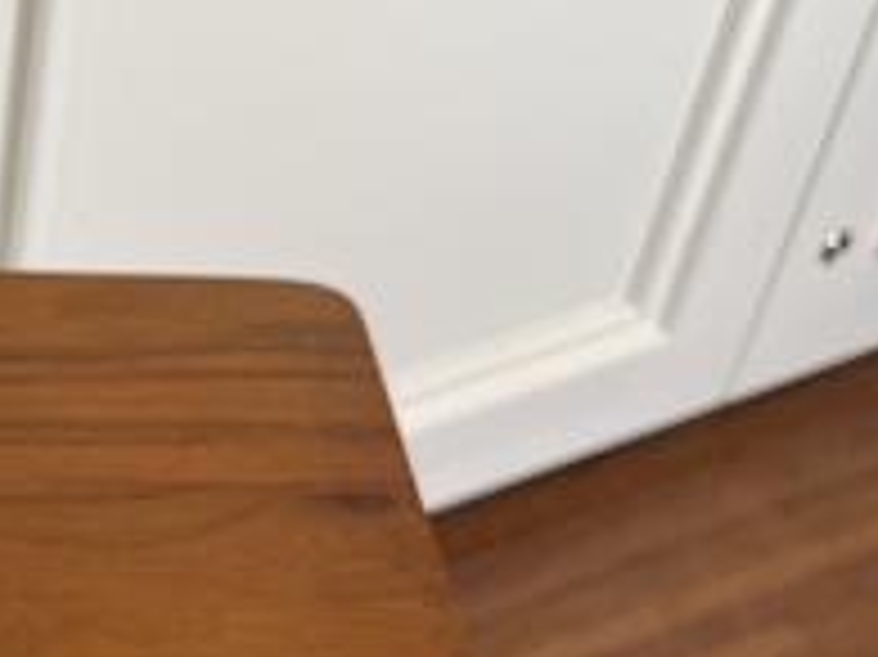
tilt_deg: -38.6
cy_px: 360
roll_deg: +3.6
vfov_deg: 18.4
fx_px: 2028
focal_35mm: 80
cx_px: -459
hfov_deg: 20.6
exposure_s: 1/122
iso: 80
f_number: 1.6
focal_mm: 5.1
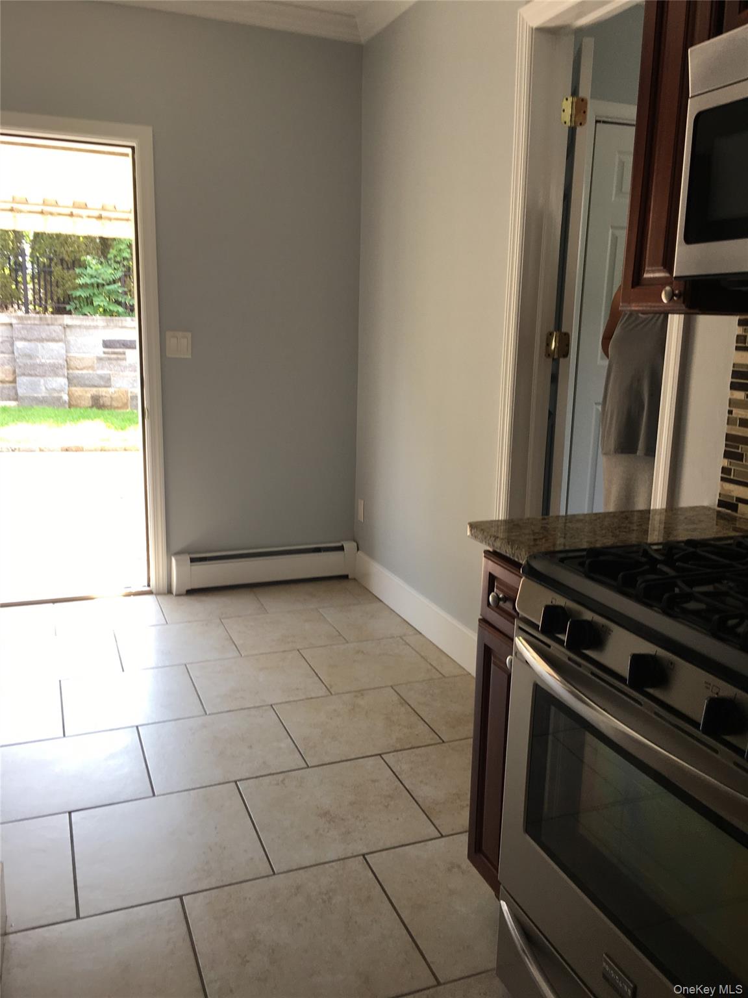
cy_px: 499
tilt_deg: -11.2
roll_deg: -1.7
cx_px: 374
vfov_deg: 61.7
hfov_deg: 48.2
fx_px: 836
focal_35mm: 29
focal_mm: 4.15
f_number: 2.2
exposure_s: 1/60
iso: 25
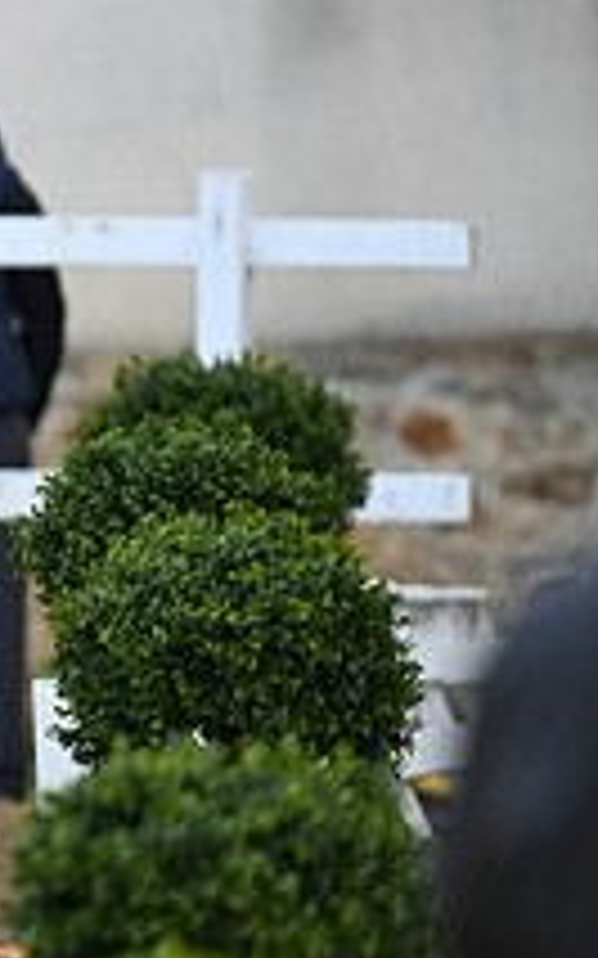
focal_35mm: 973
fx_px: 25389
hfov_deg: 1.3
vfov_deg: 2.2
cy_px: 362
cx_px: -674
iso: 2800
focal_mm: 350
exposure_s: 1/800
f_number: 4.5
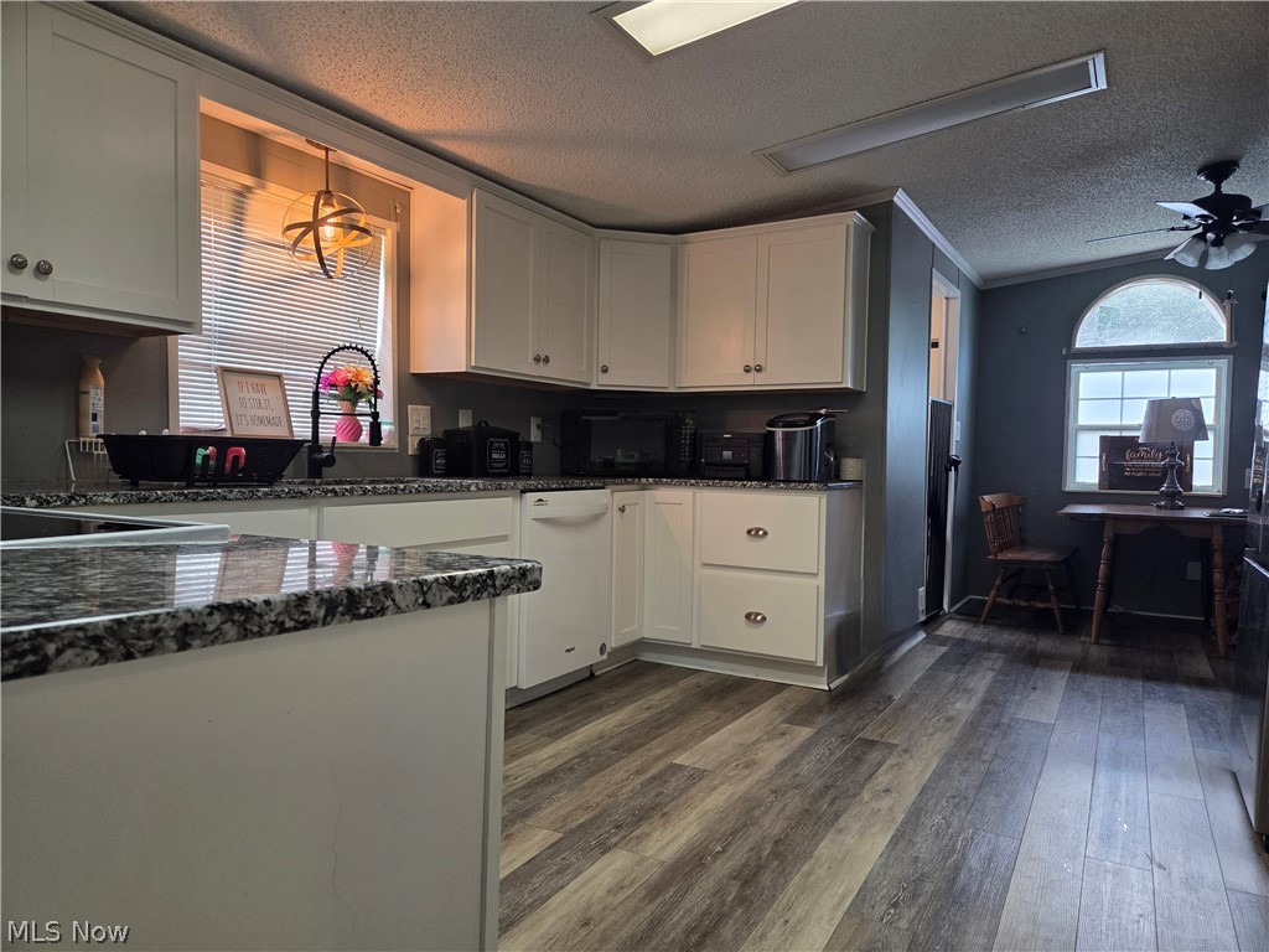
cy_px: 476
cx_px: 634
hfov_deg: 73.9
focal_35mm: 23
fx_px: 843
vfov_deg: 58.9
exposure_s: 1/120
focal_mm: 5.4
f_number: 1.8
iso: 200
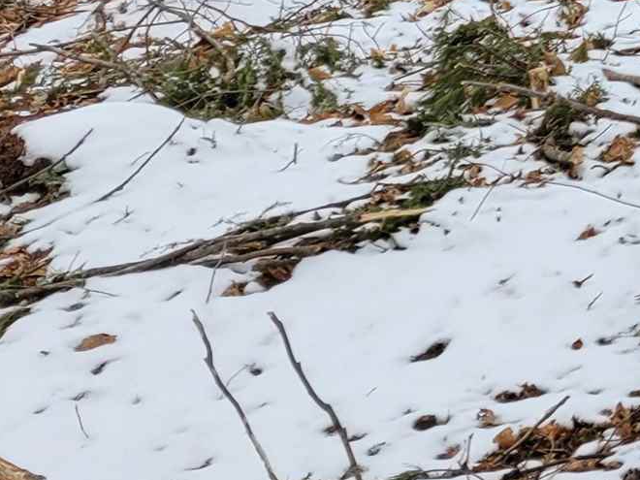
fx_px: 2237
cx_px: 1239
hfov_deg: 14.0
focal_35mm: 121
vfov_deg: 10.9
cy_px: -568
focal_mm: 5.4
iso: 40
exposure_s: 1/668
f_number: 1.8
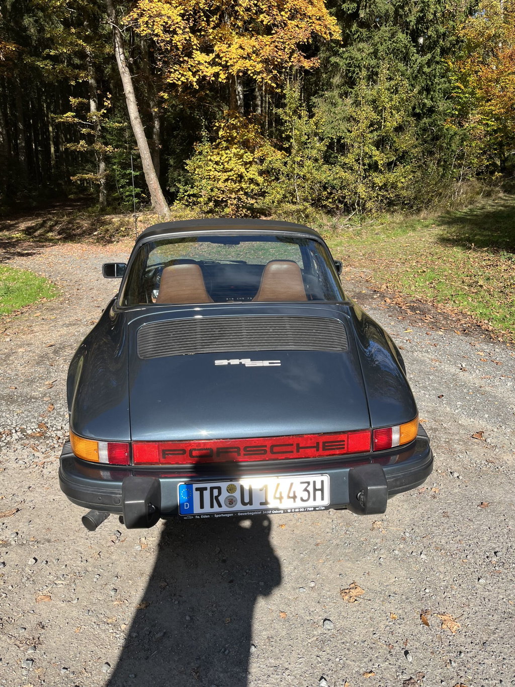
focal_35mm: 26
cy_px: 344
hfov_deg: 53.1
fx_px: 516
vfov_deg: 67.3
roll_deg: -0.5
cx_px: 258
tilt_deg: -14.3
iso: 50
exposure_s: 1/1721
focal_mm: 5.1
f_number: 1.6
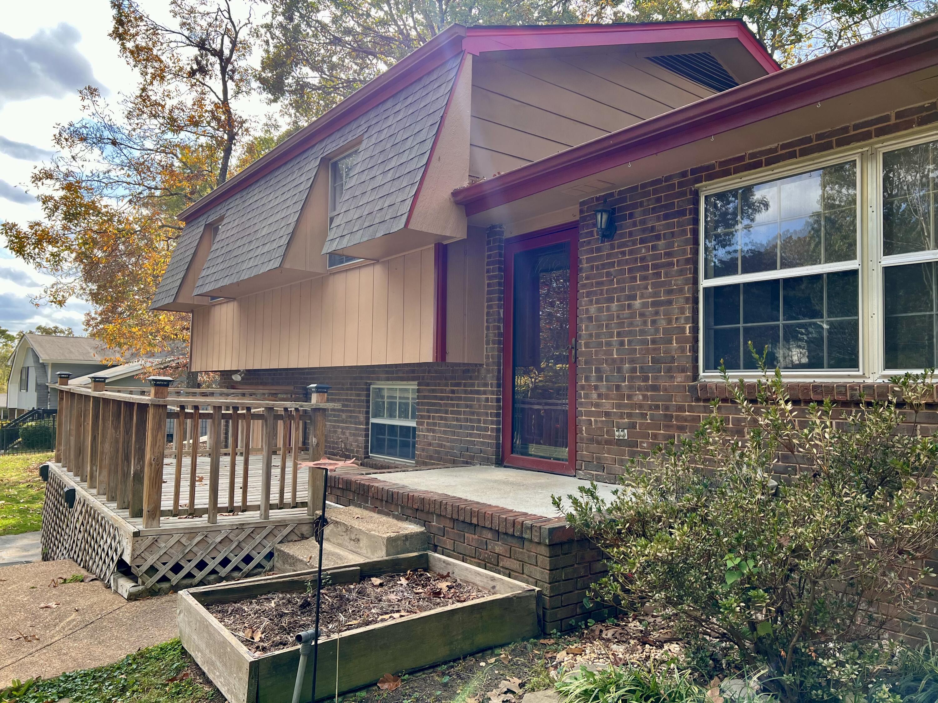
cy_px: 352
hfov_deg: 67.3
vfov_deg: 53.1
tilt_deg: +2.3
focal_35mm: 26
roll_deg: -1.7
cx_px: 469
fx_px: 705
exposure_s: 1/1029
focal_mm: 5.7
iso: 50
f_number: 1.5
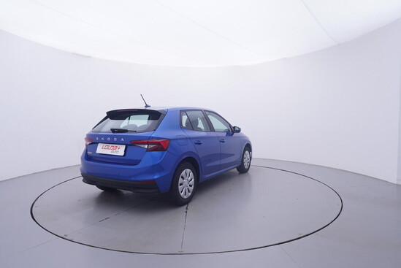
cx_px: 200
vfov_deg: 56.2
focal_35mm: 22
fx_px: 251
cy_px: 134
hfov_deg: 77.3
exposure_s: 1/80
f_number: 5
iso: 200
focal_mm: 15
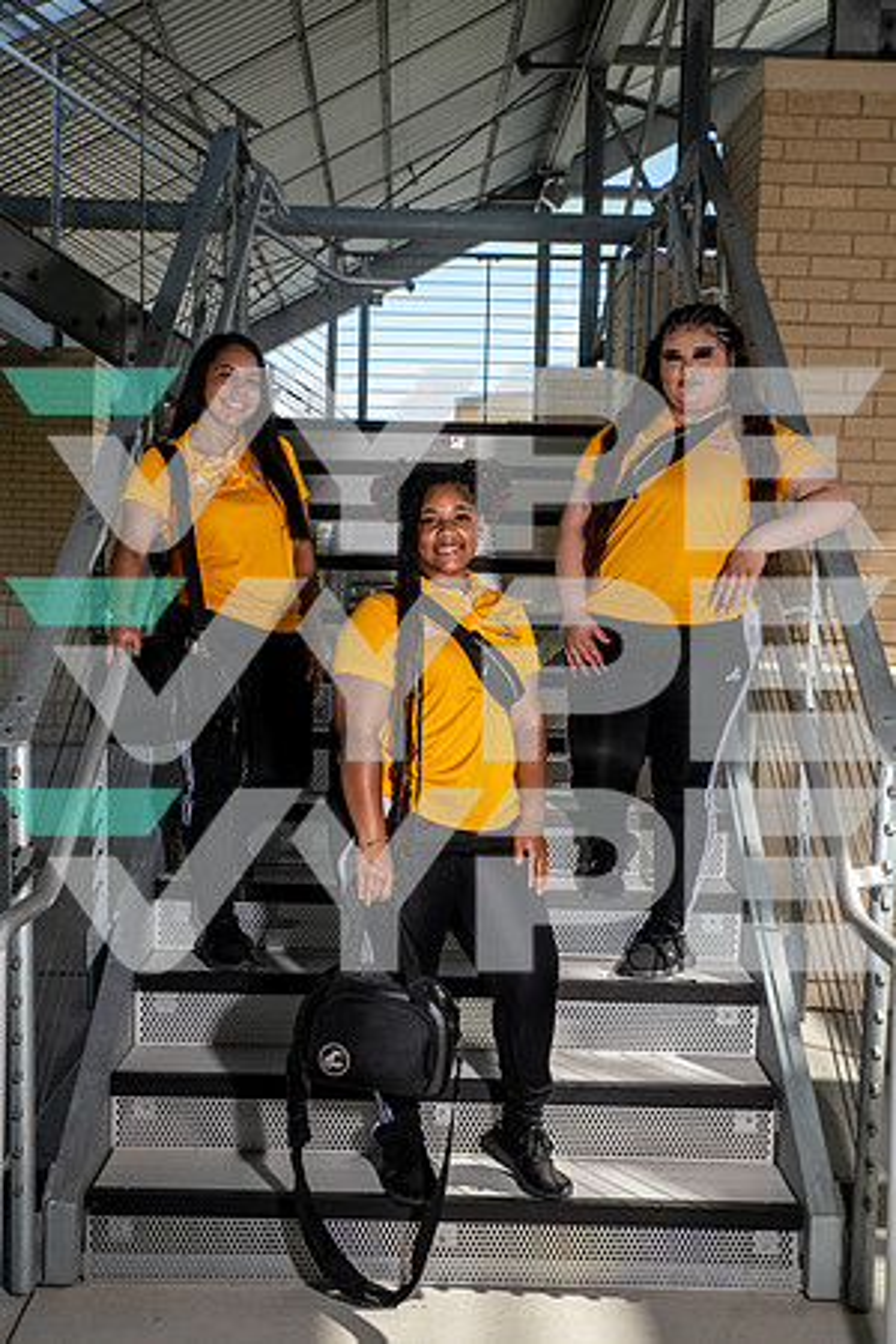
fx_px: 1792
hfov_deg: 28.1
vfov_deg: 41.1
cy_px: 672
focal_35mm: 48
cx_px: 448
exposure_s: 1/320
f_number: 7.1
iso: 160
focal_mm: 48
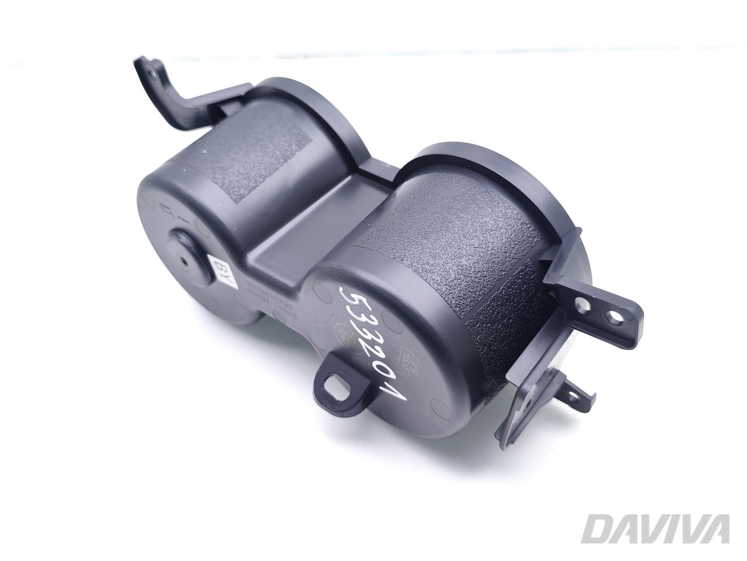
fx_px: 647
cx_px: 374
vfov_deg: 46.8
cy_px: 280
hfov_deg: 60.0
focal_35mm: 30
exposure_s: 1/100
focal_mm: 6.19
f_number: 1.65
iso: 125
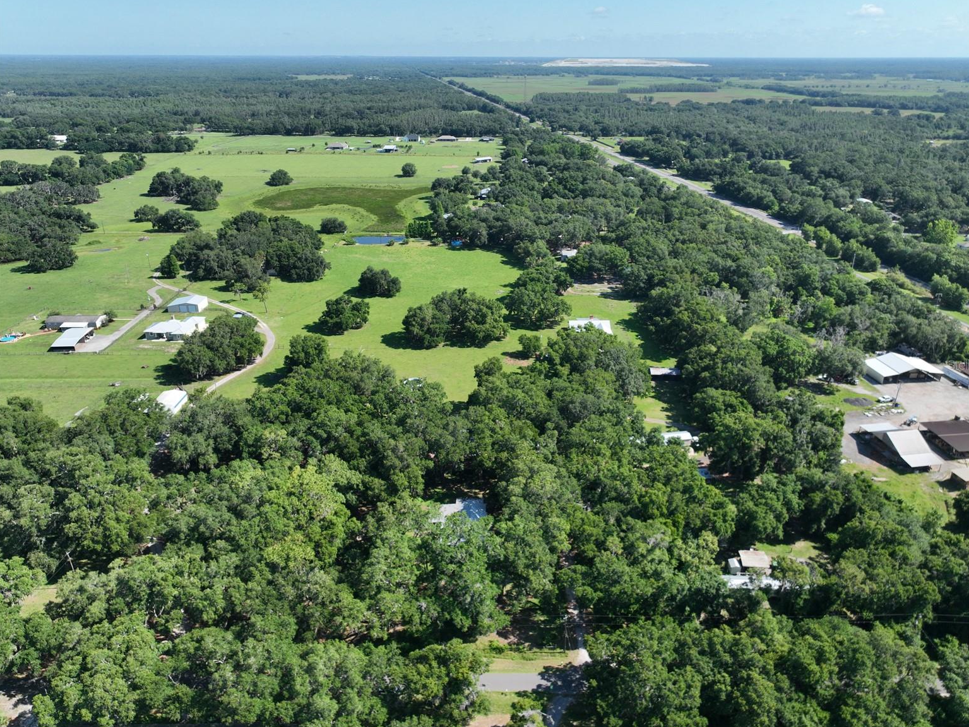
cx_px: 502
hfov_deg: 69.4
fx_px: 700
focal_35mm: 25
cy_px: 364
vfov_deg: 54.9
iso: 140
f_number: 2.8
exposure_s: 1/1600
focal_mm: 12.29
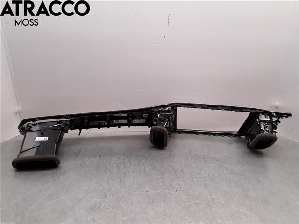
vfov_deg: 49.7
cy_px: 112
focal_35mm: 28
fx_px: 242
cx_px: 150
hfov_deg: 63.4
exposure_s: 1/100
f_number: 1.9
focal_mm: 2.91
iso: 64
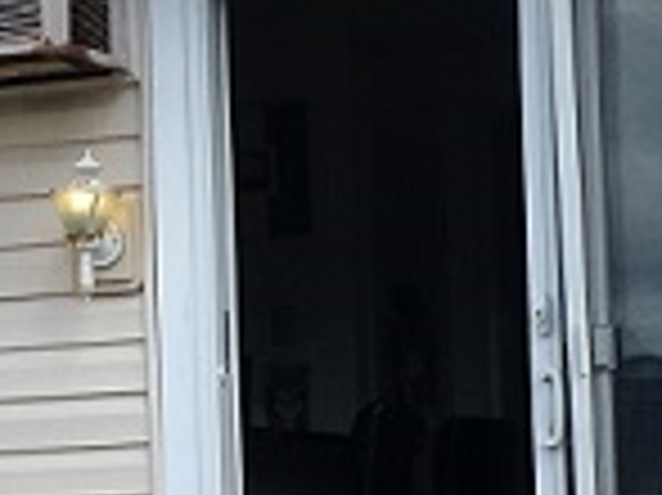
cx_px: 268
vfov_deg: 8.8
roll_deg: +2.5
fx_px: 3191
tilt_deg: +4.0
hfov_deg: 11.8
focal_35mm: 167
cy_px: 446
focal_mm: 4.15
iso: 25
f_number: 2.2
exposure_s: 1/810
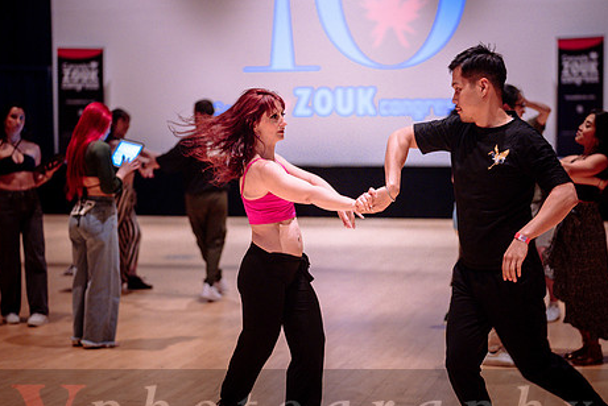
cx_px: 336
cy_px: 240
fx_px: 1234
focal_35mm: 73
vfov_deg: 18.7
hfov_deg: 27.7
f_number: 1.2
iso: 1600
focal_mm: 50
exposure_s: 1/250
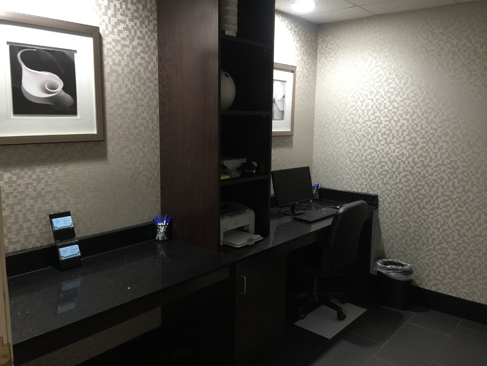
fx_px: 408
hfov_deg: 61.7
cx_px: 244
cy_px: 183
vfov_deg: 48.2
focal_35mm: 29
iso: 125
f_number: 2.2
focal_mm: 4.15
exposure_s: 1/10
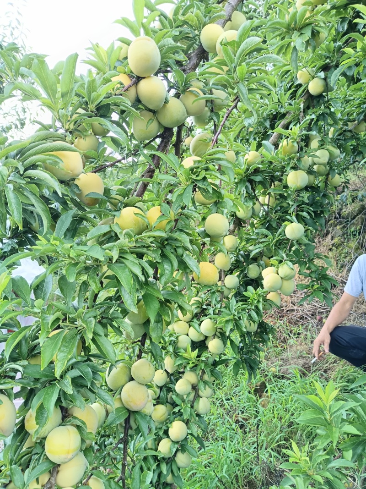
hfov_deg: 53.1
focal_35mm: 26
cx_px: 183
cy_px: 244
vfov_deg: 67.3
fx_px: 367
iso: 247
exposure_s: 1/100
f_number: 1.8
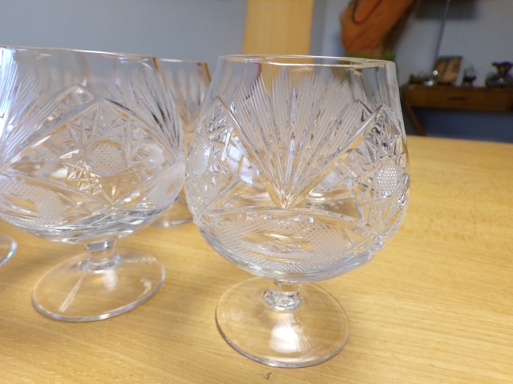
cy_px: 192
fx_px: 356
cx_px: 256
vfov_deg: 56.8
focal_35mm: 24
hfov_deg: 71.6
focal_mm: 4.3
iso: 100
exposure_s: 1/50
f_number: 3
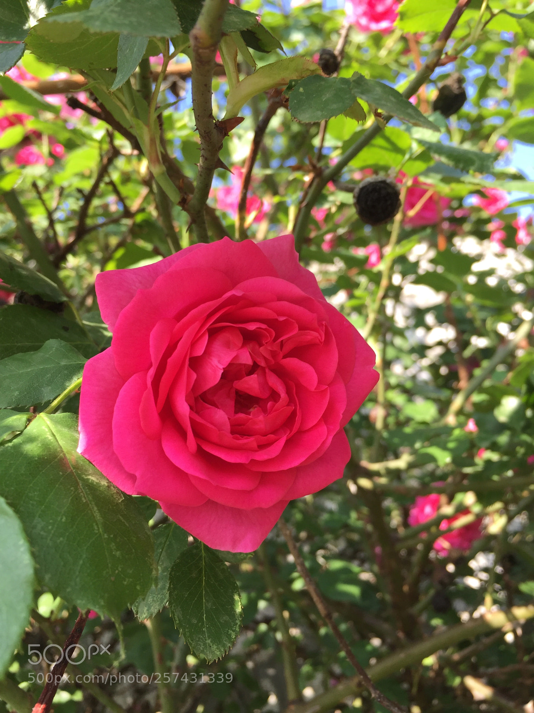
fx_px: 596
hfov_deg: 48.2
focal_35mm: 29
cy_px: 356
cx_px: 267
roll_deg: +10.9
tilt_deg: +31.4
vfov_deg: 61.7
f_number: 2.2
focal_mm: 4.15
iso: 32
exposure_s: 1/252
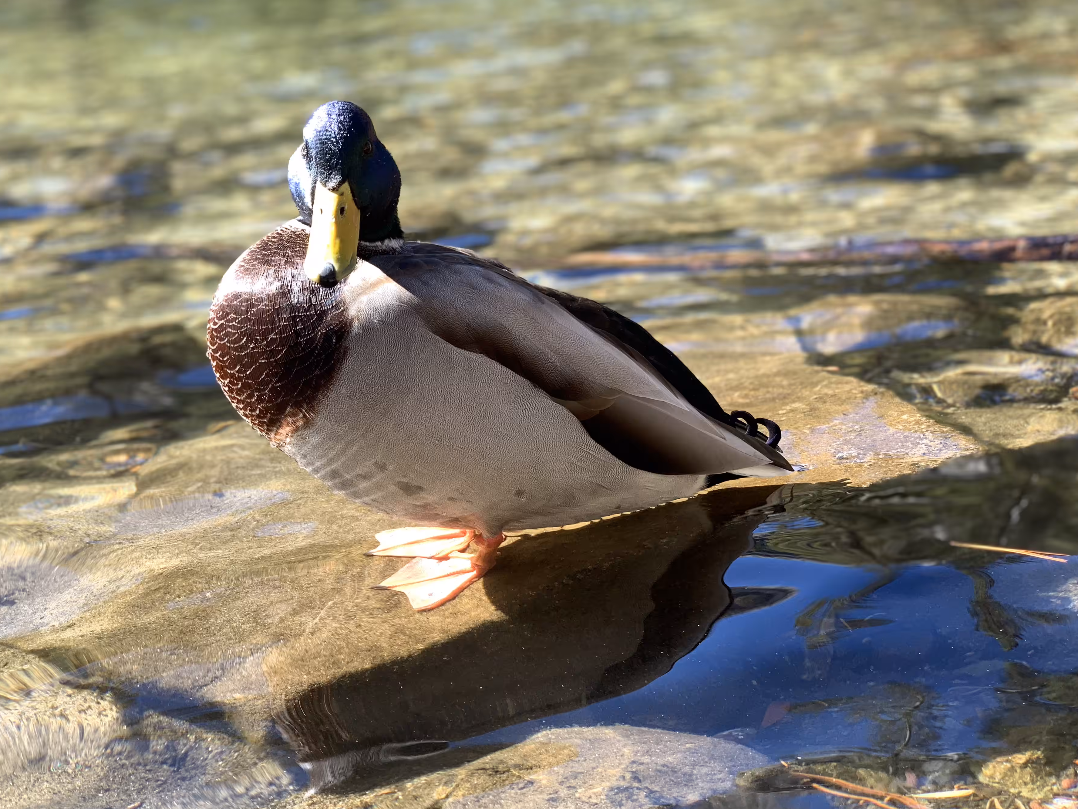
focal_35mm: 59
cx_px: 483
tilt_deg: -15.1
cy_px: 416
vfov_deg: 24.8
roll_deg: +5.5
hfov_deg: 32.7
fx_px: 1837
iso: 16
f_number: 2.4
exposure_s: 1/120
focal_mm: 6
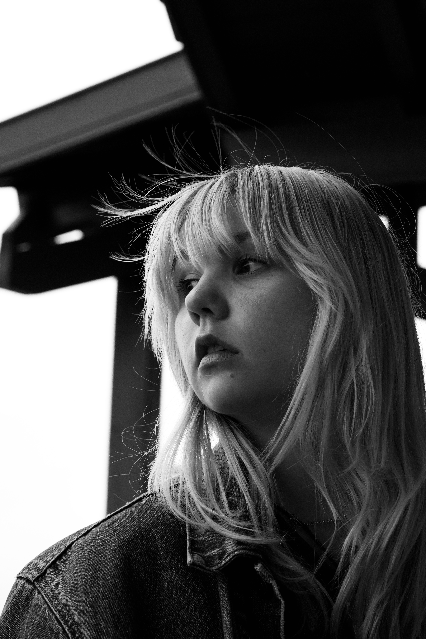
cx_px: 213
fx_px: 2077
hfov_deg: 11.7
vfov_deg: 17.5
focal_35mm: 117
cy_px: 320
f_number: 8
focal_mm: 78
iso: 4000
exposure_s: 1/250
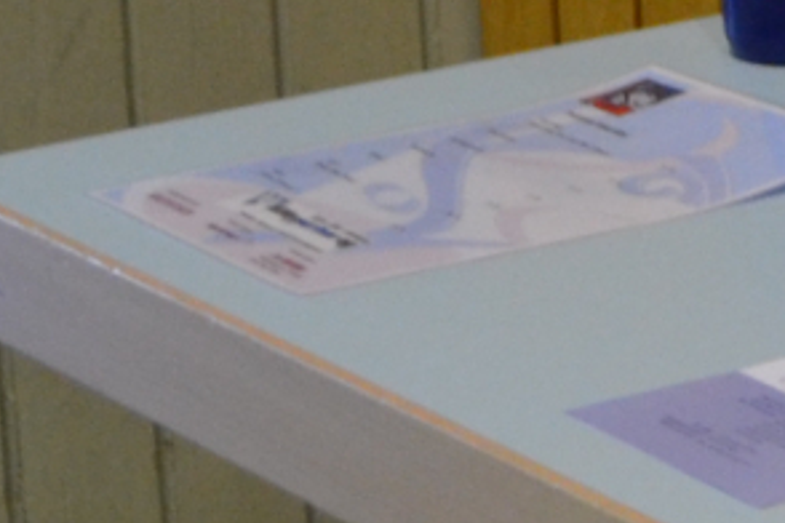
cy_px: 199
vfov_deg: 6.0
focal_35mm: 230
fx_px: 5015
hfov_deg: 8.2
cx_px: 1904
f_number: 3.8
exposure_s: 1/60
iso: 1000
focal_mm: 22
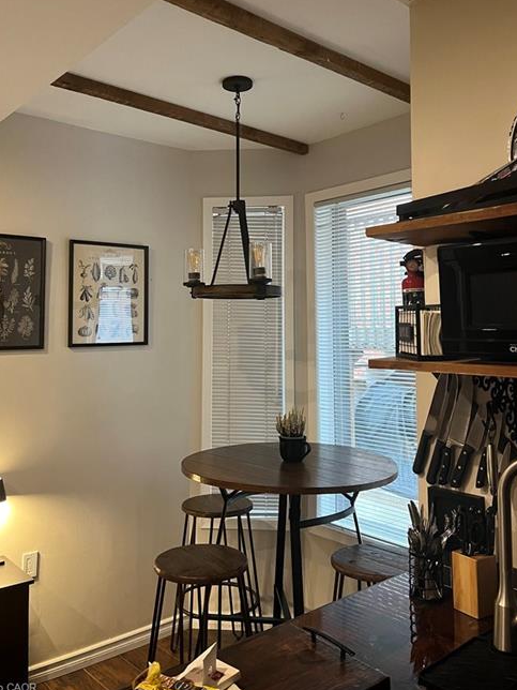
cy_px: 284
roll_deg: +0.6
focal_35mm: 31
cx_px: 255
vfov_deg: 58.0
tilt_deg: +3.5
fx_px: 617
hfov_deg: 45.4
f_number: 1.6
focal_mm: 5.1
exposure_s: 1/60
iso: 400
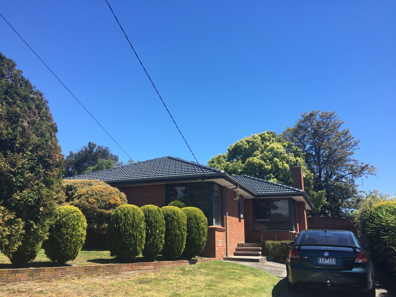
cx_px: 198
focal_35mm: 29
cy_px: 148
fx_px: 332
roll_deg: -0.6
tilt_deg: +16.0
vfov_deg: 48.2
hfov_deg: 61.7
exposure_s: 1/974
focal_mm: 4.15
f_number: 2.2
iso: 25
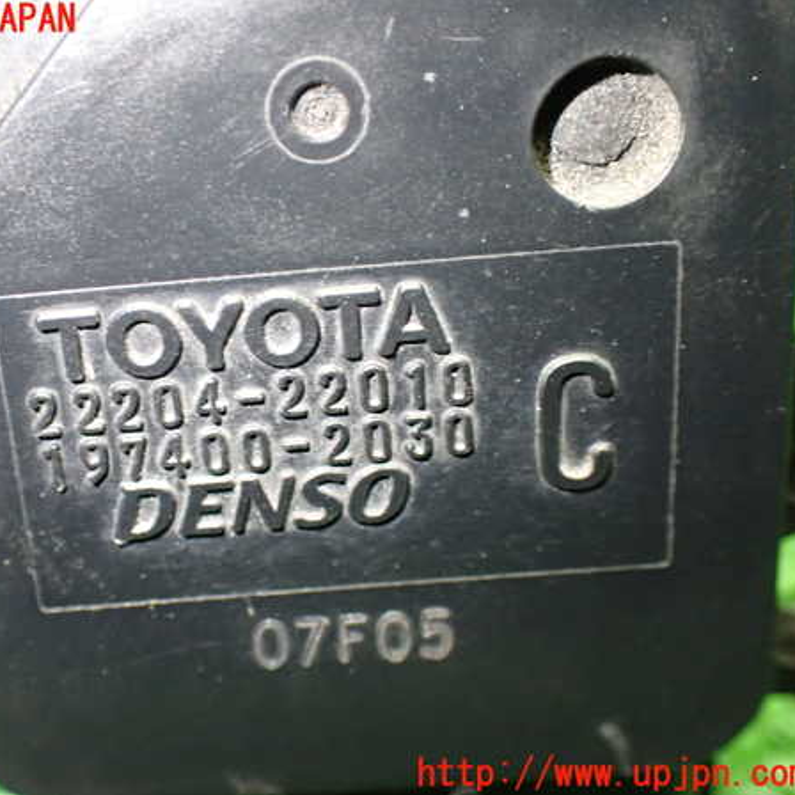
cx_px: 286
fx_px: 1169
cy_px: 398
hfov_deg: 37.3
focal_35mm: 45
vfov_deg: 37.6
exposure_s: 1/40
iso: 800
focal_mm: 6.83
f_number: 2.7
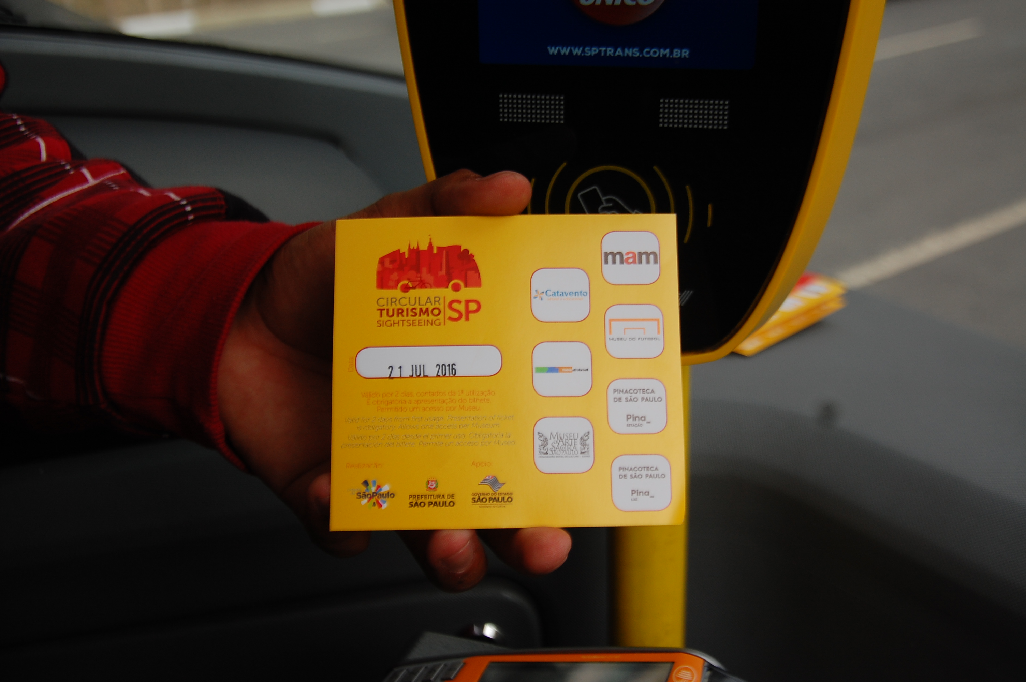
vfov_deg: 31.8
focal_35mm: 42
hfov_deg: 46.4
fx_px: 1196
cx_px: 513
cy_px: 341
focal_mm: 28
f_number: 4.5
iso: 200
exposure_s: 1/640
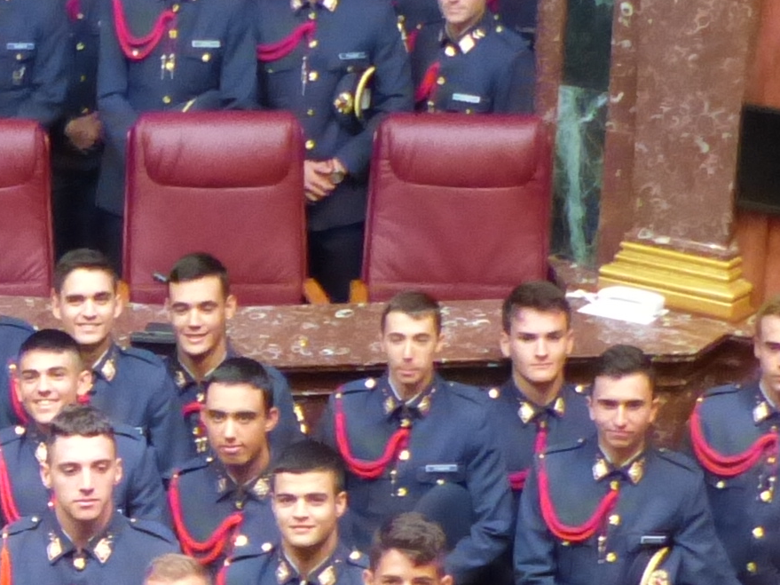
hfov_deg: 14.4
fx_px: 2974
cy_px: 516
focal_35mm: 132
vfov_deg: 11.2
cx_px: -182
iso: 800
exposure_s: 1/25
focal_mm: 5.3
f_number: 3.2
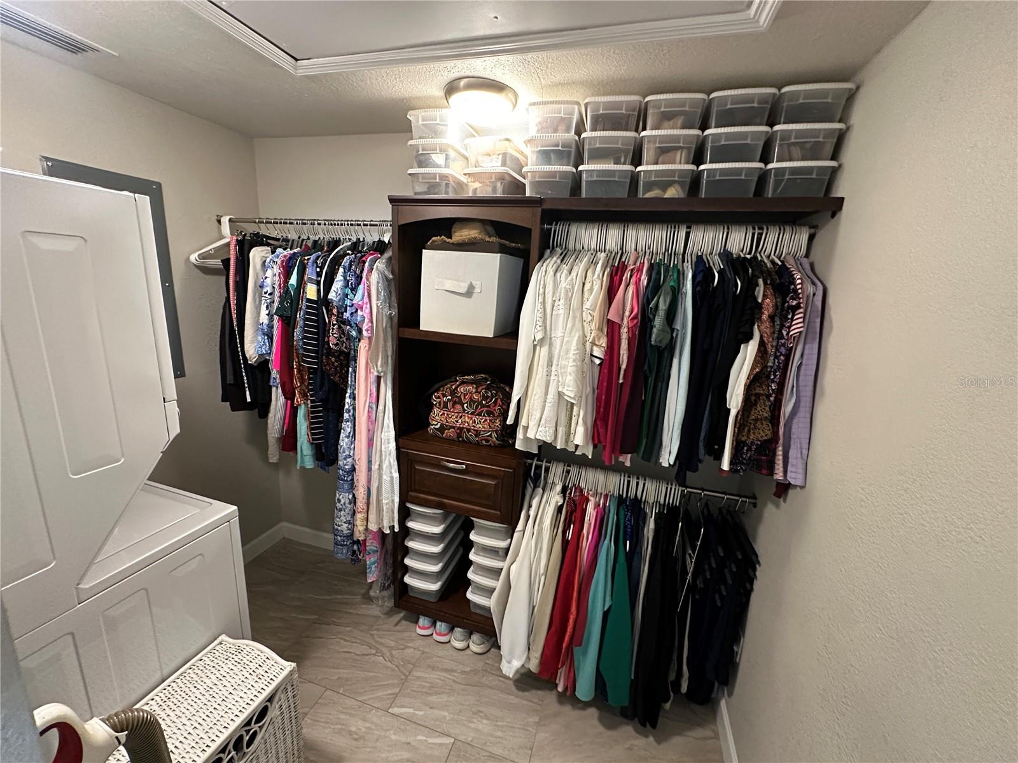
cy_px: 382
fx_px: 412
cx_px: 509
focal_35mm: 14
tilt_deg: -12.8
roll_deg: -3.1
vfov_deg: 85.7
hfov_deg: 102.1
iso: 500
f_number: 2.2
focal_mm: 2.22
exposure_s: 1/60
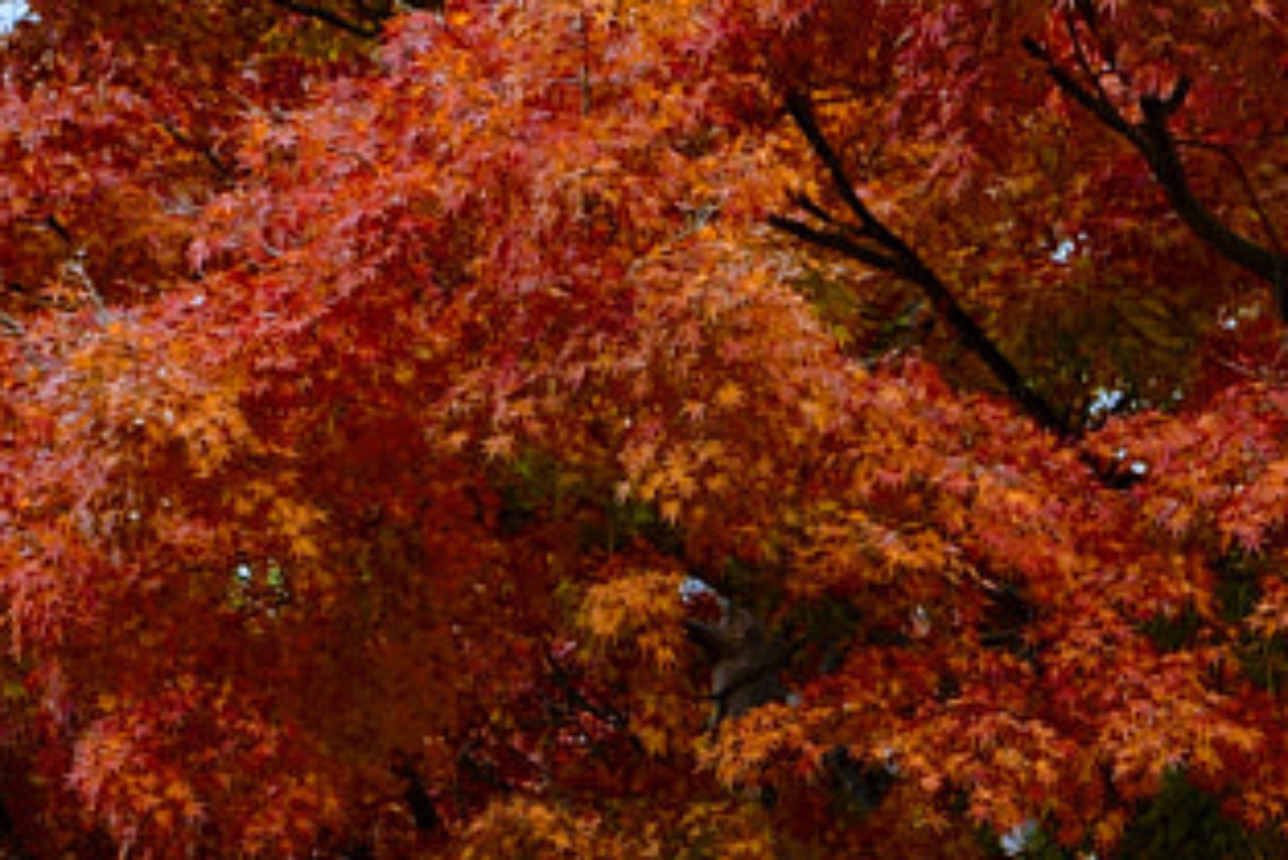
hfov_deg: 8.9
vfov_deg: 6.0
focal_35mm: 230
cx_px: 1243
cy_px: 988
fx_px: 8232
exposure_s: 1/250
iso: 220
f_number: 8
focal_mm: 30
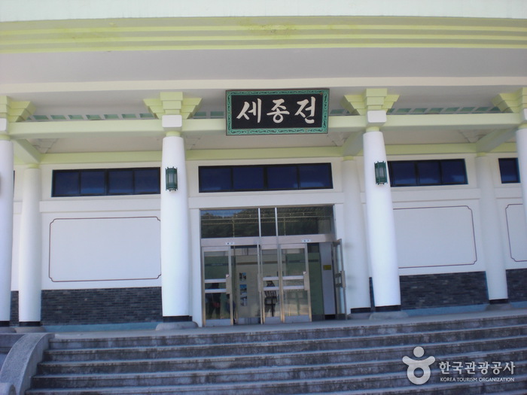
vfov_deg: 37.7
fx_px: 579
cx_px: 264
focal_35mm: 38
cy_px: 198
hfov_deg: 49.0
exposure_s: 1/250
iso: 64
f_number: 3.1
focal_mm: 6.3
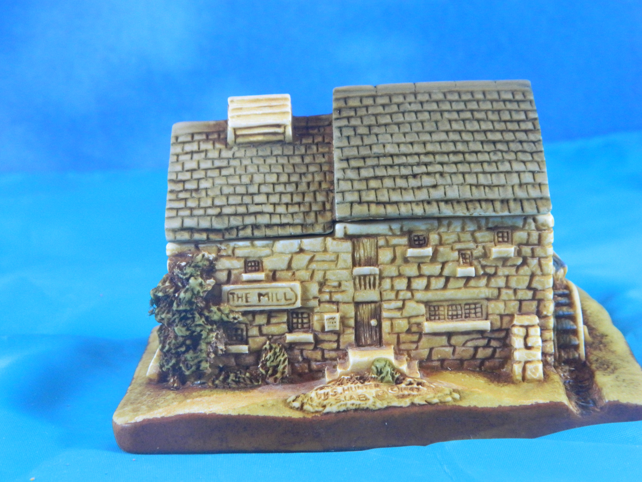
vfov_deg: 21.0
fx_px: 1298
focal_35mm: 70
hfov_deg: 27.8
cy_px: 241
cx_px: 321
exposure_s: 1/20
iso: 400
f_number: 4
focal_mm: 12.6
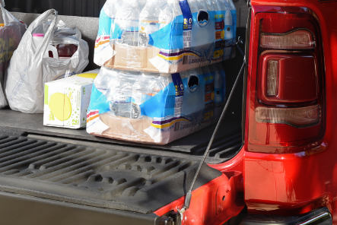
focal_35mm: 106
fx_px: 993
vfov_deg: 12.9
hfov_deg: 18.8
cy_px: 76
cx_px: 5
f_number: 8
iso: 320
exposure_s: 1/250
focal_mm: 50
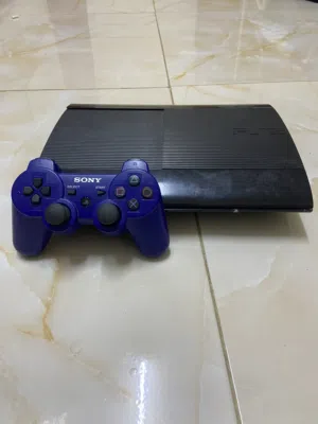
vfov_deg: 67.3
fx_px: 318
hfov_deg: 53.1
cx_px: 159
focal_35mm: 26
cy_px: 212
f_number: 1.8
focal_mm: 4.25
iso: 400
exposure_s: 1/50
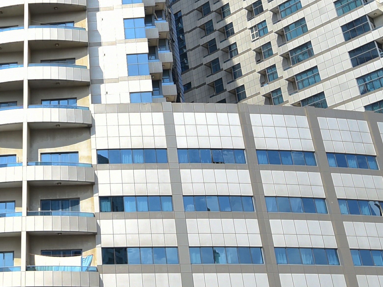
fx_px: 575
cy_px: 66
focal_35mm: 52
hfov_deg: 34.8
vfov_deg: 27.6
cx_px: 39
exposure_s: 1/2500
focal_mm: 14
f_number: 3.2
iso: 200
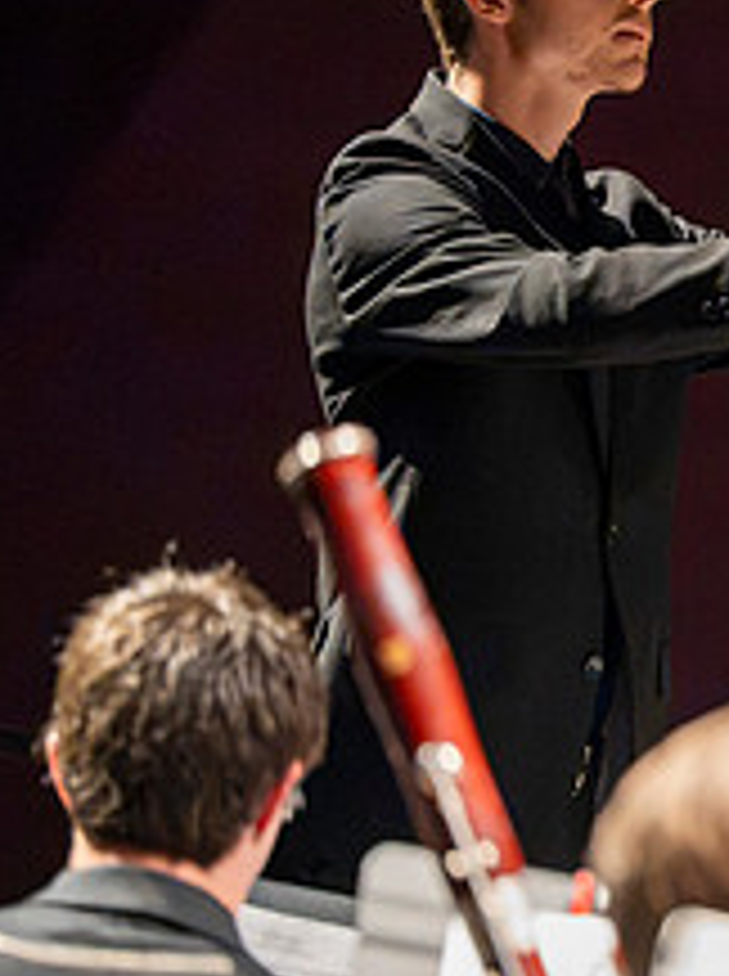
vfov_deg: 4.7
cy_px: 497
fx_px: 11969
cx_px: 1184
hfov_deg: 3.5
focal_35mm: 425
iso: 16000
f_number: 2.8
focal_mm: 165
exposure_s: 1/640
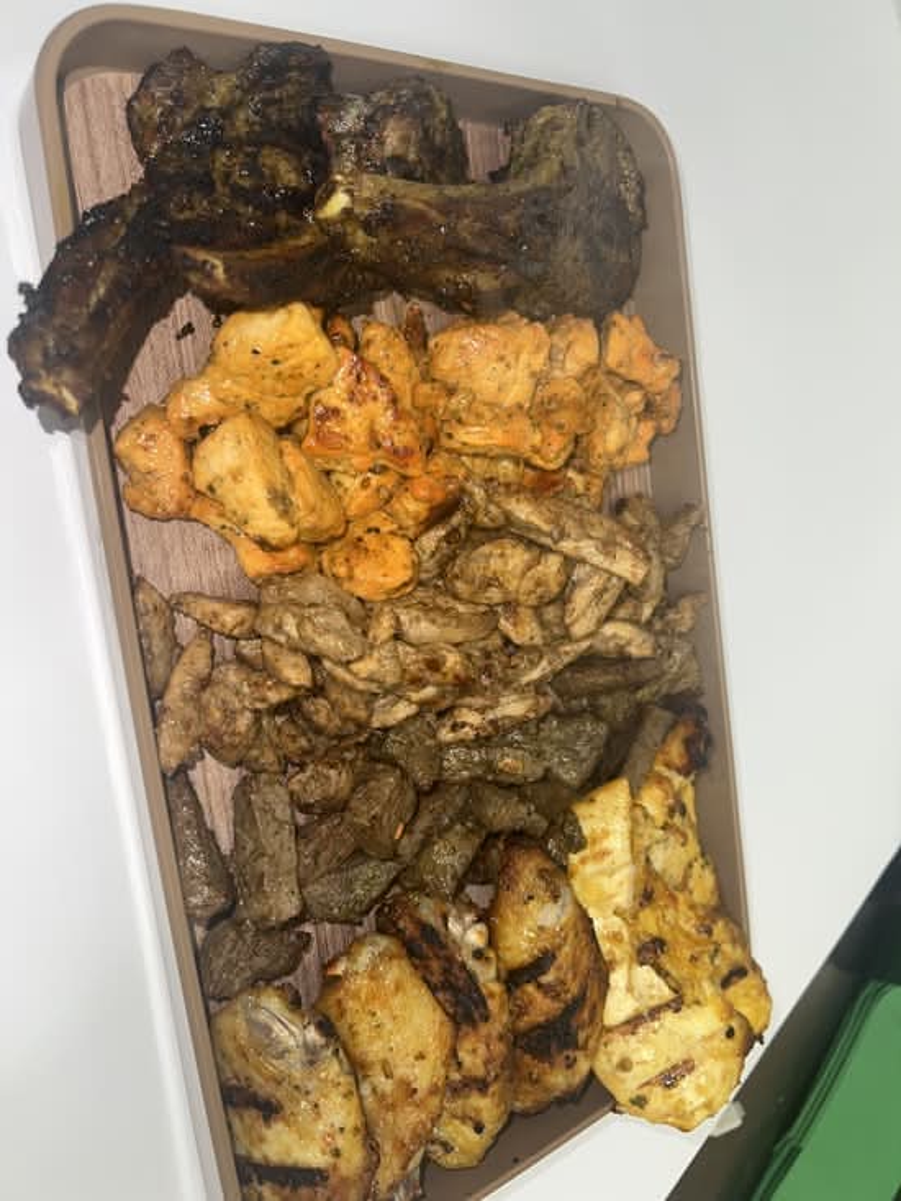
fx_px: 902
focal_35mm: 26
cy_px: 600
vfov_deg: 67.3
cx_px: 450
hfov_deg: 53.1
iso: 32
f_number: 1.5
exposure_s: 1/66
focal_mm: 5.7
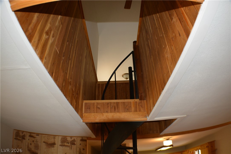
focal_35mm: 36
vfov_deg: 36.9
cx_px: 116
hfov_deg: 53.1
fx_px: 231
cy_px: 77
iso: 720
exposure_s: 1/60
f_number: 4
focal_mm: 24
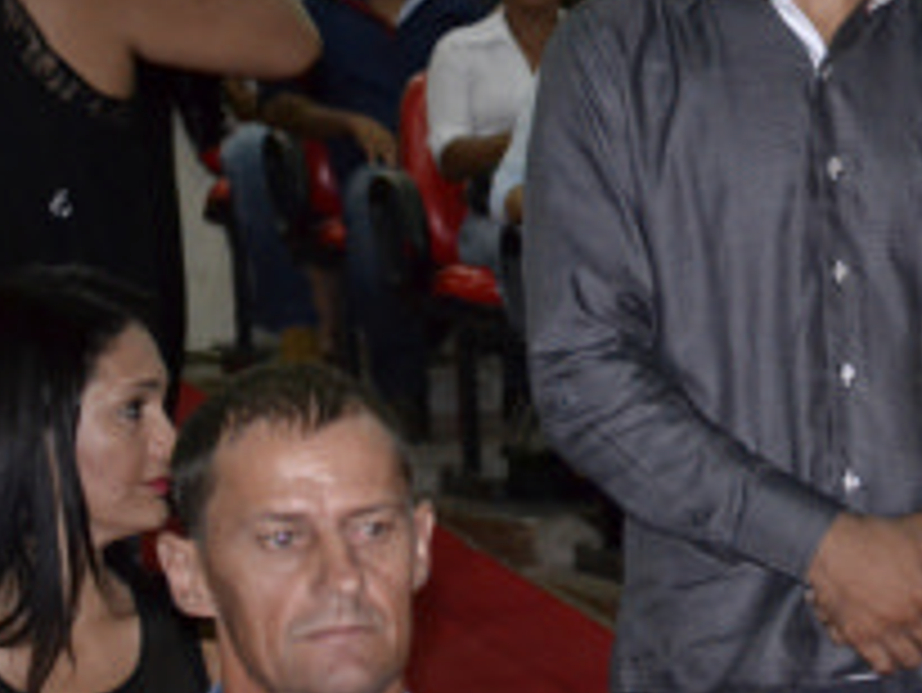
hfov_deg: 10.1
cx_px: 1057
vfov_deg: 7.7
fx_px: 5148
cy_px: 146
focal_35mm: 193
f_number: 5.6
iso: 3200
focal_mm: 55
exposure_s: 1/60
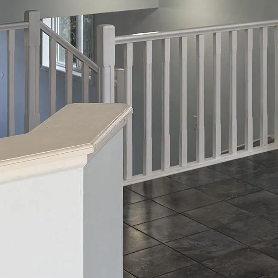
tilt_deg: -1.4
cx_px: 270
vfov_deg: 17.5
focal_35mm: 94
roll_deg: +0.1
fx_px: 854
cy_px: -71
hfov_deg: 18.1
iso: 64
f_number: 1.78
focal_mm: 6.76
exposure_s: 1/203
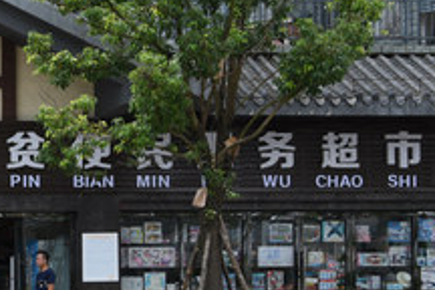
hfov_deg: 21.2
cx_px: -99
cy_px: 246
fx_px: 1075
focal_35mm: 89
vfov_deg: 15.2
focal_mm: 32
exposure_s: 1/200
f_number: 10
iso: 200
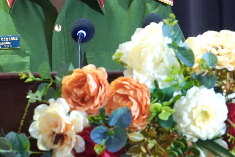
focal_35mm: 621
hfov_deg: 3.3
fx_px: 4055
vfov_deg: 2.2
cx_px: 107
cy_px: -32
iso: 6400
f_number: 9
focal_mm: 240
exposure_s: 1/125
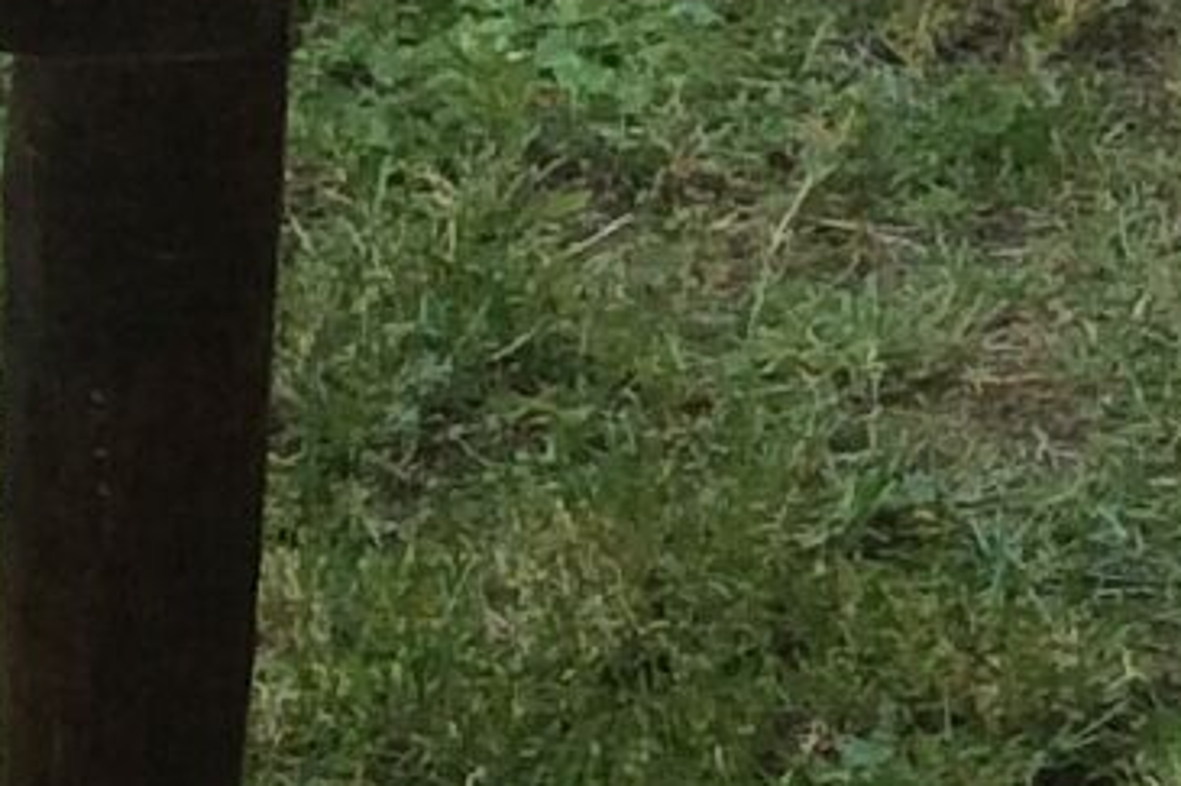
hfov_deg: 8.5
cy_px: 699
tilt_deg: -30.5
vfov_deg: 5.8
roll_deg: -0.9
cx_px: 1954
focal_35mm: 236
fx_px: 7738
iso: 32
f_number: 2.4
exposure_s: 1/107
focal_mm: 3.3
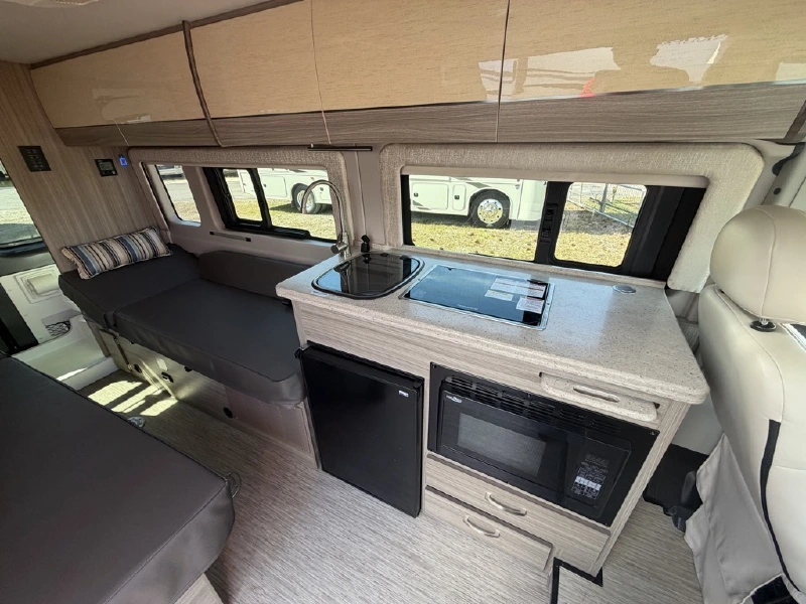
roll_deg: +2.5
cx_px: 403
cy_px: 302
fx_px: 326
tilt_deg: -26.1
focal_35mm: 14
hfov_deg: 102.1
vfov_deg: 85.7
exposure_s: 1/121
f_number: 2.2
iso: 125
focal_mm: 2.22
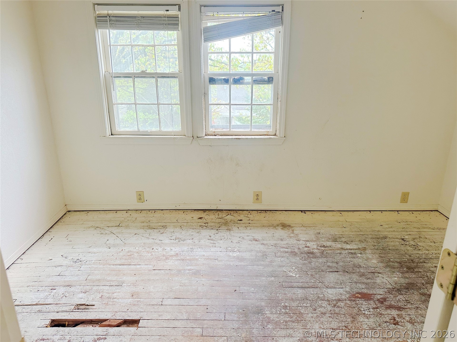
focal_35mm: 24
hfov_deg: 71.6
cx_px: 228
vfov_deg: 56.8
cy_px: 171
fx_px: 317
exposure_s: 1/60
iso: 250
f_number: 1.78
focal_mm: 6.86
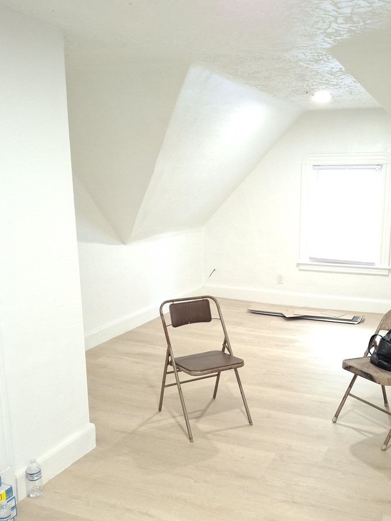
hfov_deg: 40.2
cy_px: 304
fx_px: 527
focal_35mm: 35
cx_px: 261
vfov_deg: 52.4
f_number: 1.8
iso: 250
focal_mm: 4.69
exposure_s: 1/33
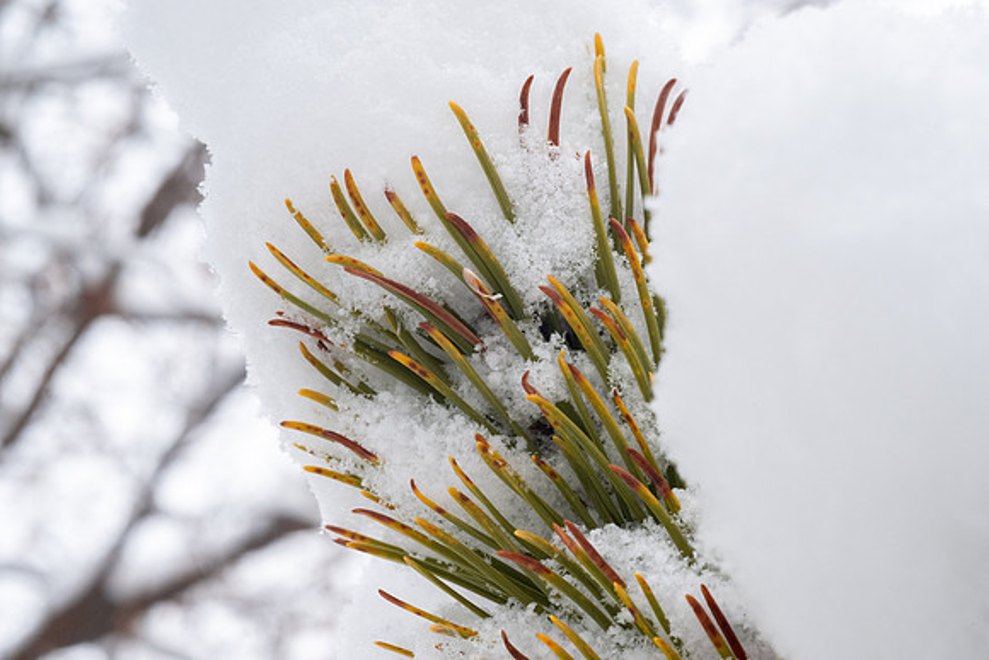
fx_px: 1758
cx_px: 527
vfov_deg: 21.3
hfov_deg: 31.4
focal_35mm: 64
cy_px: 329
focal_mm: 60
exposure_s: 1/320
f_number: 20
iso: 2500
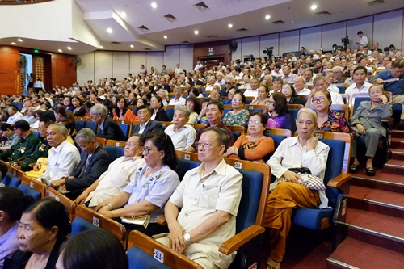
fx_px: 269
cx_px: 202
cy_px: 134
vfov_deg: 53.1
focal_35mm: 24
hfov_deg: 73.8
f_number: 3.5
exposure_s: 1/140
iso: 6400
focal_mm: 16
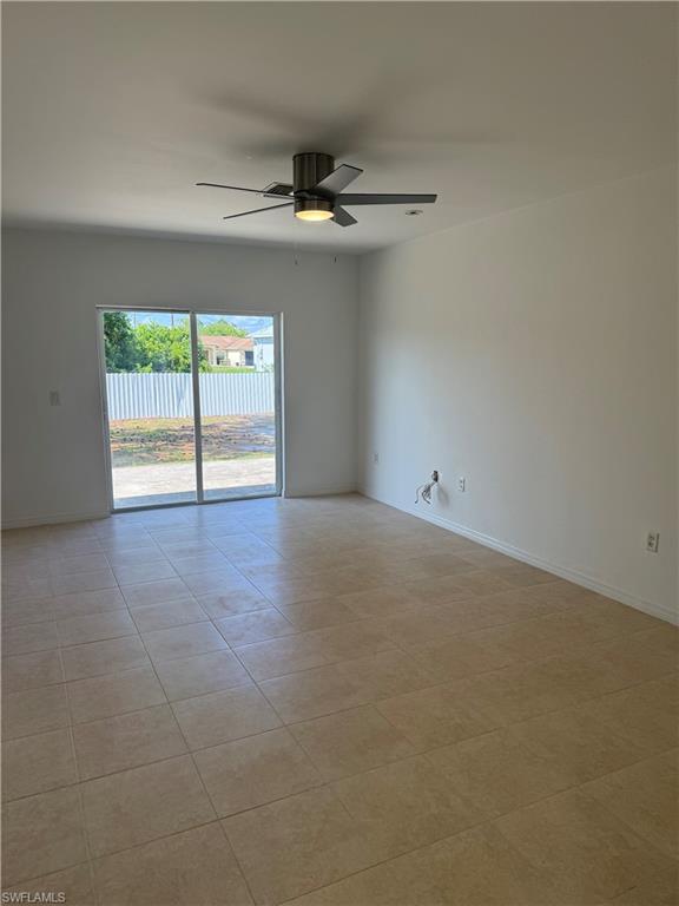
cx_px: 340
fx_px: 628
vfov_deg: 71.6
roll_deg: -0.5
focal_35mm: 24
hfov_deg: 56.8
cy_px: 453
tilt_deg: -8.9
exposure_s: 1/440
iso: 100
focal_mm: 6.76
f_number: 1.78
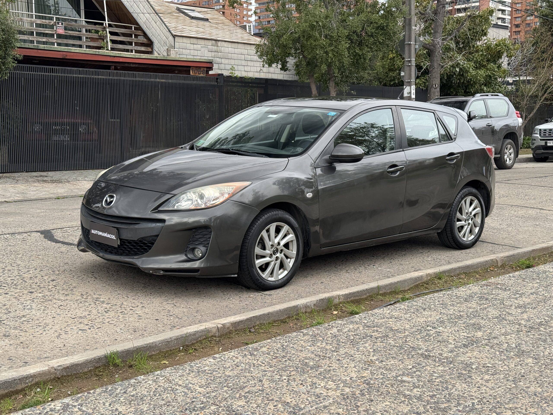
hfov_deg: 39.7
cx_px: 276
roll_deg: -0.2
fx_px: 767
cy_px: 208
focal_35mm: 48
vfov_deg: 30.3
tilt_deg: -5.4
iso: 64
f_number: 1.78
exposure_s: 1/457
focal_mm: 6.76
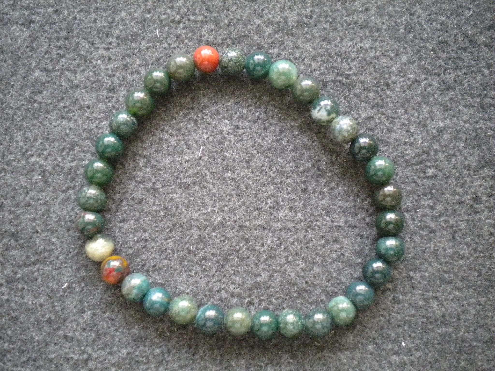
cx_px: 248
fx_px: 586
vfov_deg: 35.1
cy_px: 186
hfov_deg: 45.8
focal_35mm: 41
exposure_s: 1/56.2
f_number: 3.5
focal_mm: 7.4
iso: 800
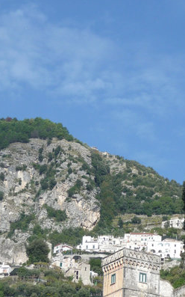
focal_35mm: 140
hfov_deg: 9.4
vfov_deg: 14.9
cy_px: 180
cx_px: 126
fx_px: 1130
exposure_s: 1/640
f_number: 4.6
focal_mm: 13.1
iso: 100
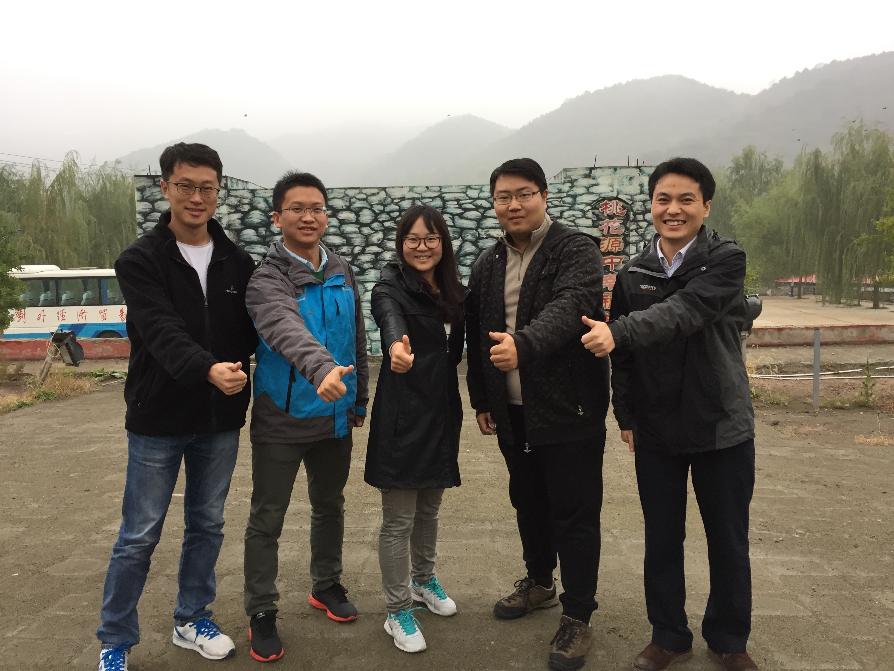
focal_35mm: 29
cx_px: 447
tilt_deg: -7.0
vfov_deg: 48.2
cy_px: 336
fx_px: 749
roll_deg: +2.1
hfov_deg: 61.7
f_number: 2.2
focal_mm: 4.15
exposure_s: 1/33
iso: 40
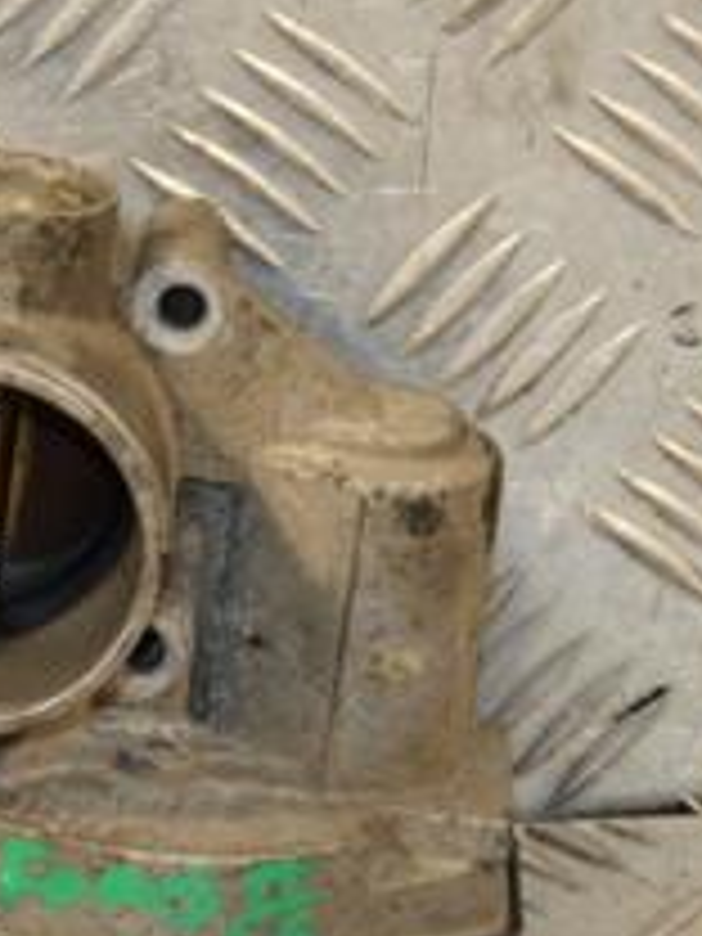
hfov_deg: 5.4
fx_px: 7436
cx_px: 27
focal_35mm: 275
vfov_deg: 7.2
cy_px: 590
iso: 800
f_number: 5.3
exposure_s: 1/160
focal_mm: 66
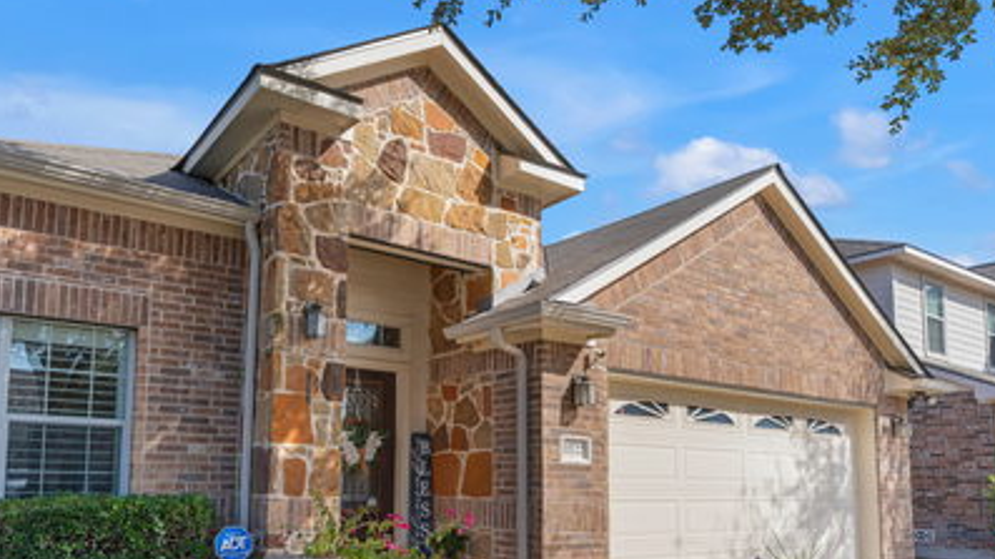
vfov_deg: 41.9
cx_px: 386
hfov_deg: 69.0
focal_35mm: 27
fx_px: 712
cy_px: 401
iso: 500
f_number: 6.3
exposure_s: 1/3200
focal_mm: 16
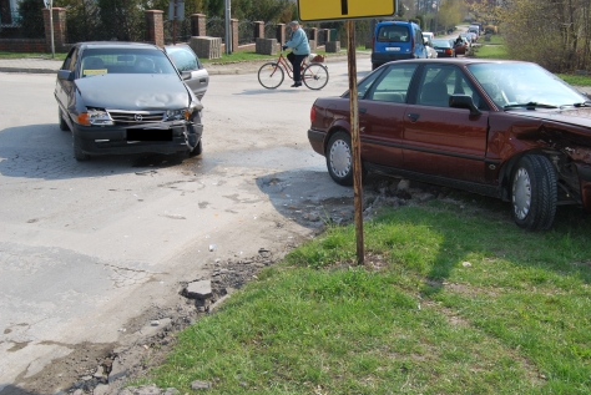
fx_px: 624
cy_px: 199
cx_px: 310
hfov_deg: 50.6
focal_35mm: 38
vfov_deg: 35.1
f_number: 8
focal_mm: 24
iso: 100
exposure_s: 1/200
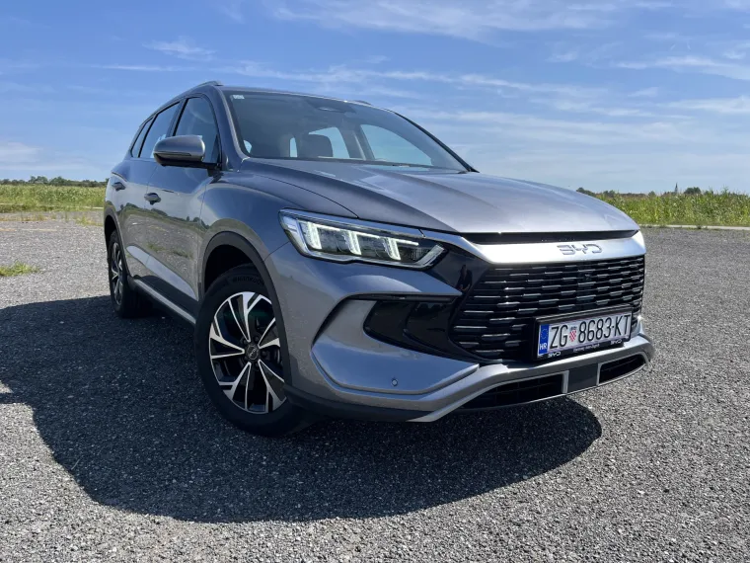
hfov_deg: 67.3
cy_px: 282
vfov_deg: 53.1
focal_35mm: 26
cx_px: 375
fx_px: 563
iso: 50
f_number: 1.6
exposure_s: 1/2967
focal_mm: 5.1
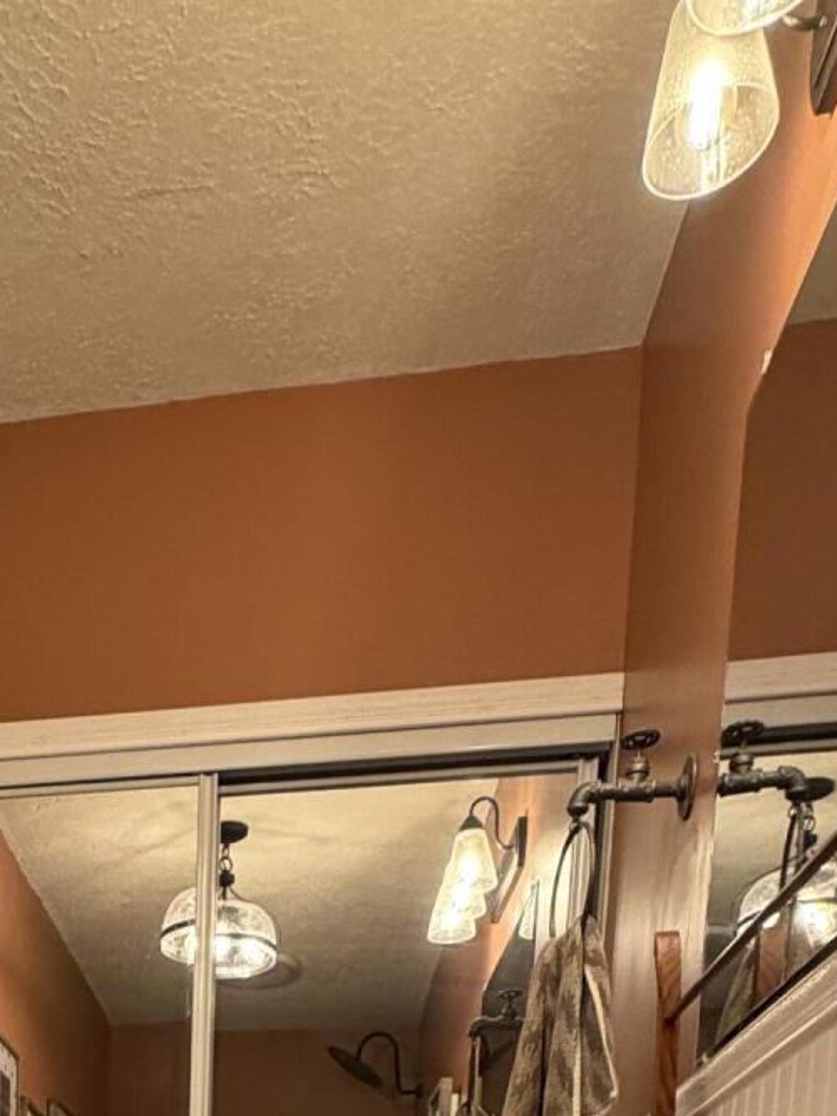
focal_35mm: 42
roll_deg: -1.1
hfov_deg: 32.4
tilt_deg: -9.2
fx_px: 1354
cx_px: 64
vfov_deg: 29.4
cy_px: 1633
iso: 250
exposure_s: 1/60
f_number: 2.2
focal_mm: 2.22
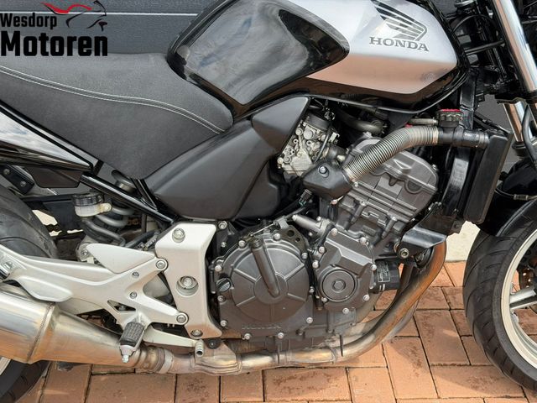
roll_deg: -0.7
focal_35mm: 48
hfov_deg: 39.7
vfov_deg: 30.3
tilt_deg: -31.5
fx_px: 745
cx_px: 268
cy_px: 202
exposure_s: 1/1678
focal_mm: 6.76
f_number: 1.78
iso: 100
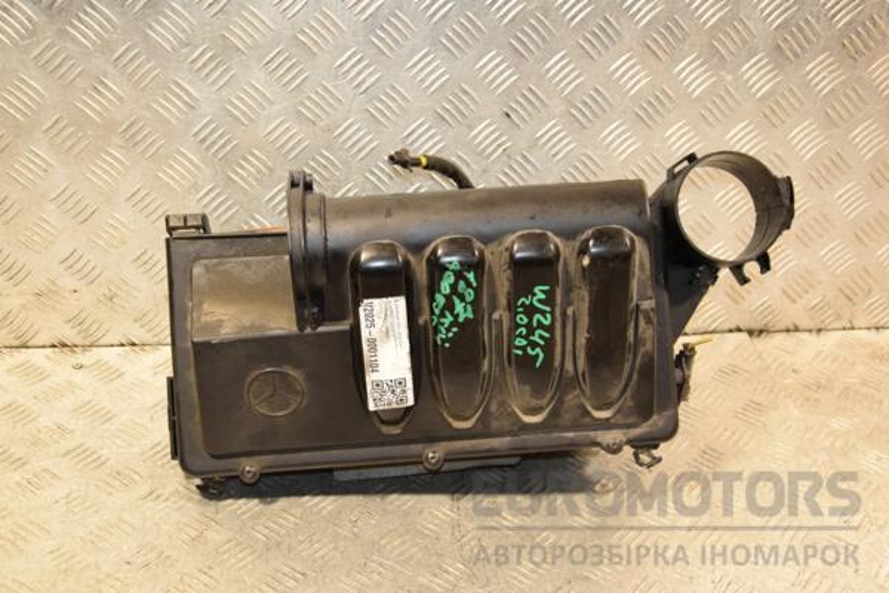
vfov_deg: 28.1
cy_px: 296
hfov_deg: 41.1
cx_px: 444
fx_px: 1185
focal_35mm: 48
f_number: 5
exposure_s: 1/125
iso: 800
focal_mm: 32
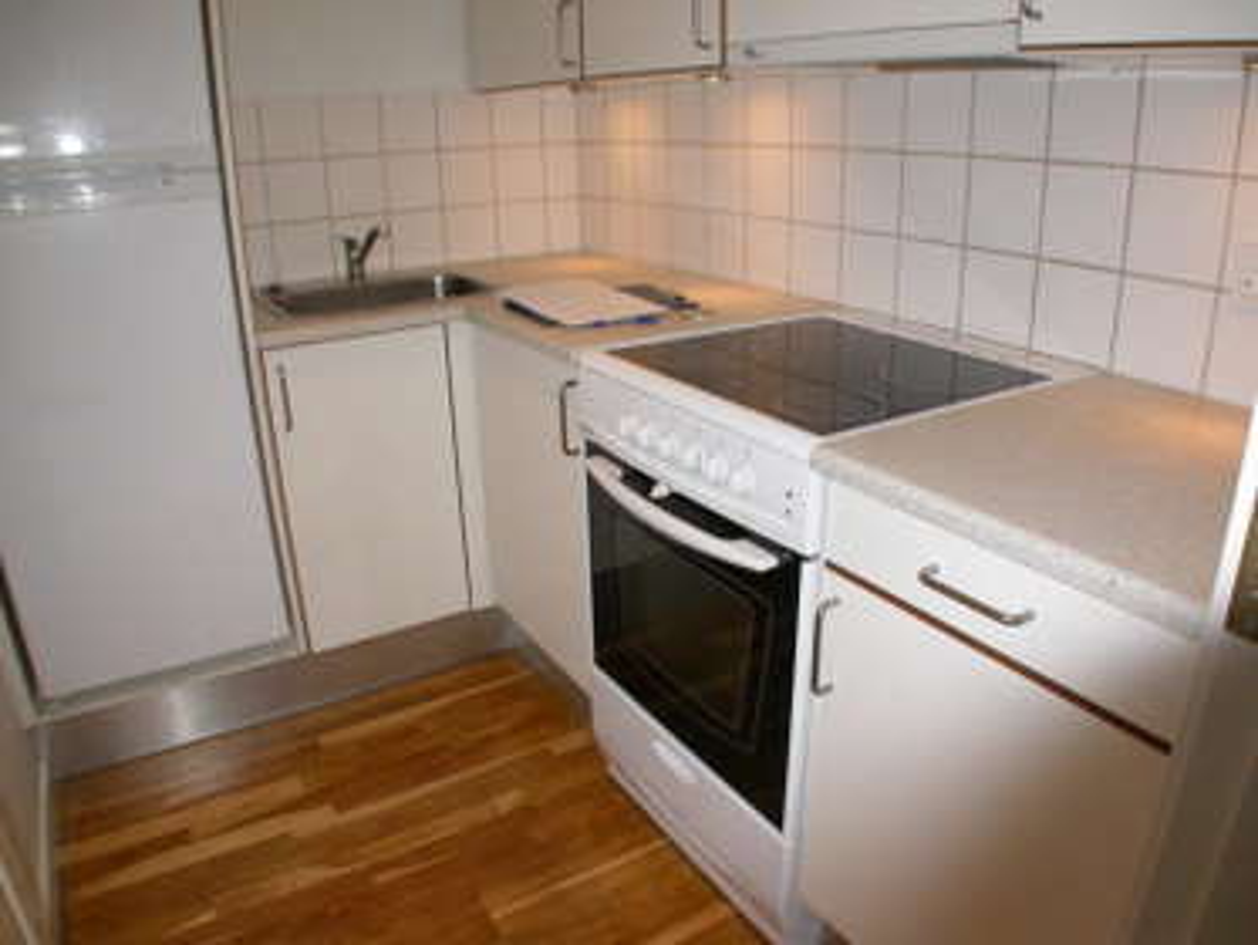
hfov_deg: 49.0
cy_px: 472
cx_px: 629
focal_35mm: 38
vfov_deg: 37.7
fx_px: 1381
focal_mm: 7.85
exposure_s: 1/60
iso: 100
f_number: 2.6
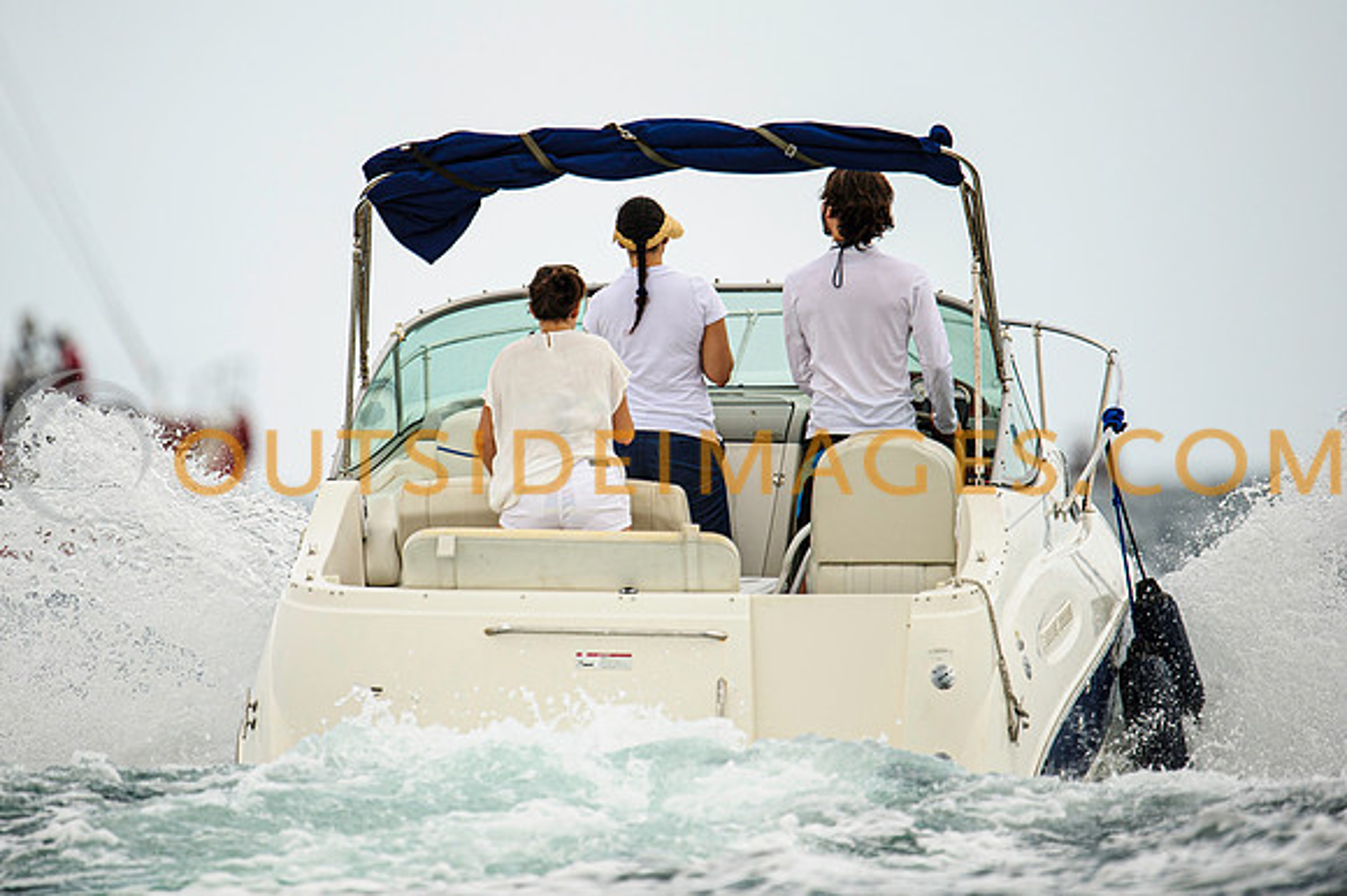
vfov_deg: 2.1
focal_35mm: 662
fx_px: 24759
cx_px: 604
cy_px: 402
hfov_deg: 3.1
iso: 400
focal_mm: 600
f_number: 4
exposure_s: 1/3200
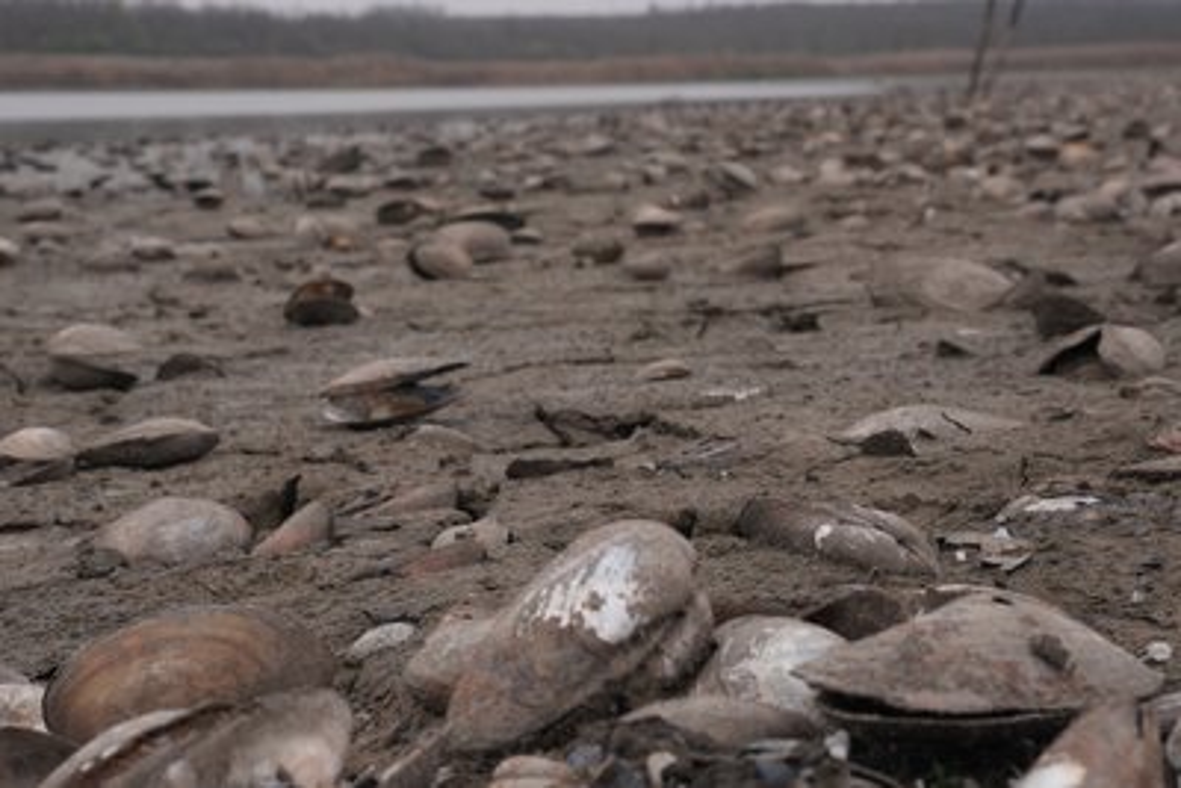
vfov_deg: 19.5
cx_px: 590
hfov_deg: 28.8
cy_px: 394
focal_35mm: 70
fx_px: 2297
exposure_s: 1/100
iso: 640
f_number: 16
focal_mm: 70
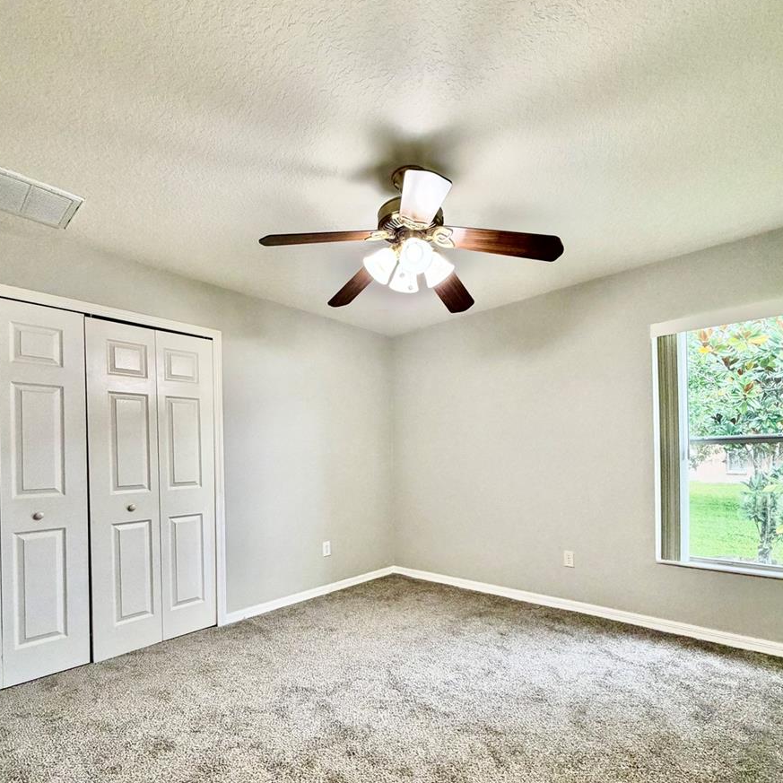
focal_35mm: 17
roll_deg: +0.8
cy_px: 460
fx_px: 435
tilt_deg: +0.1
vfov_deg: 83.2
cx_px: 390
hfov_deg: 84.0
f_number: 2.2
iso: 200
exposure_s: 1/60
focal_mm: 2.22
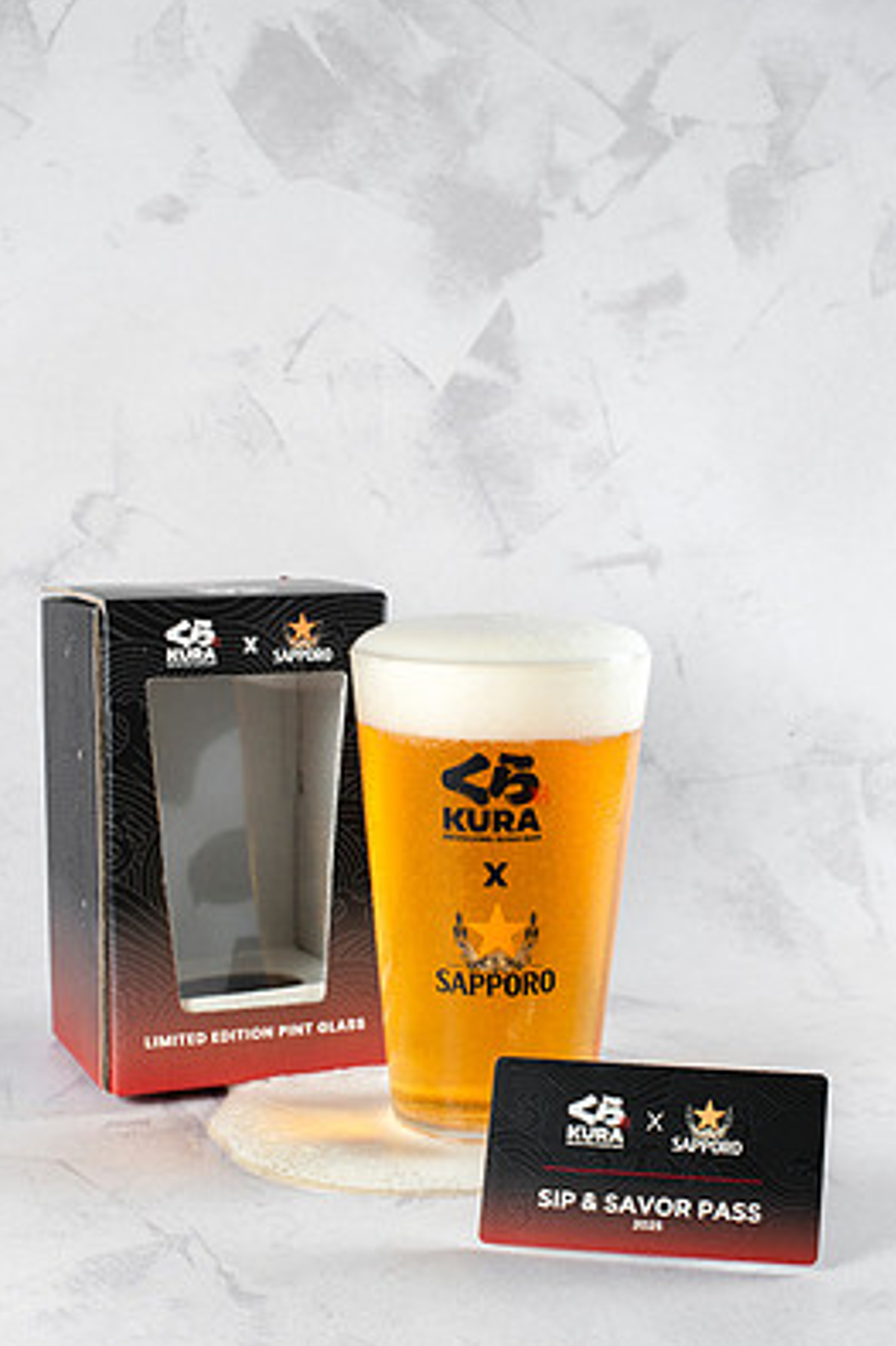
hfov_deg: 23.8
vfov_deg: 35.0
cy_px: 743
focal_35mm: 57
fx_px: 2130
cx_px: 422
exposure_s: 1/100
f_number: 13
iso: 250
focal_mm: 50
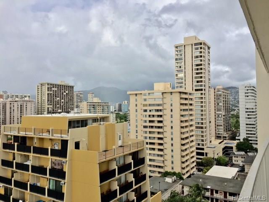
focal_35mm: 29
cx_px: 134
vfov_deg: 48.2
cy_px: 101
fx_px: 225
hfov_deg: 61.7
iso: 25
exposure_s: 1/1637
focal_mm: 4.15
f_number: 2.2
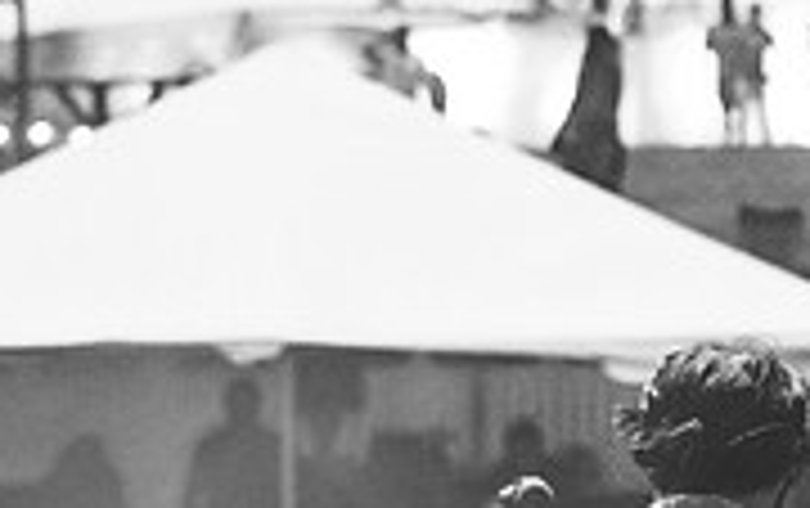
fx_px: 7648
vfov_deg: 3.8
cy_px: -40
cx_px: 500
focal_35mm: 346
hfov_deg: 6.1
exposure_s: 1/400
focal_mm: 75
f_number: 3.2
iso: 3200
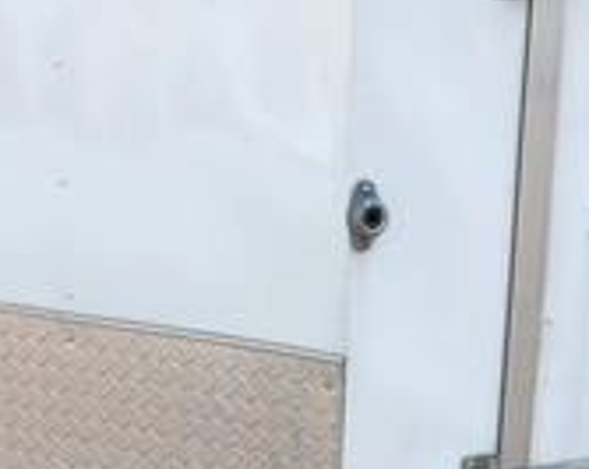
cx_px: 384
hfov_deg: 27.8
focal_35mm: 68
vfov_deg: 21.9
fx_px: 1183
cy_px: 416
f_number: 1.8
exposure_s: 1/1098
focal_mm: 3
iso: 25
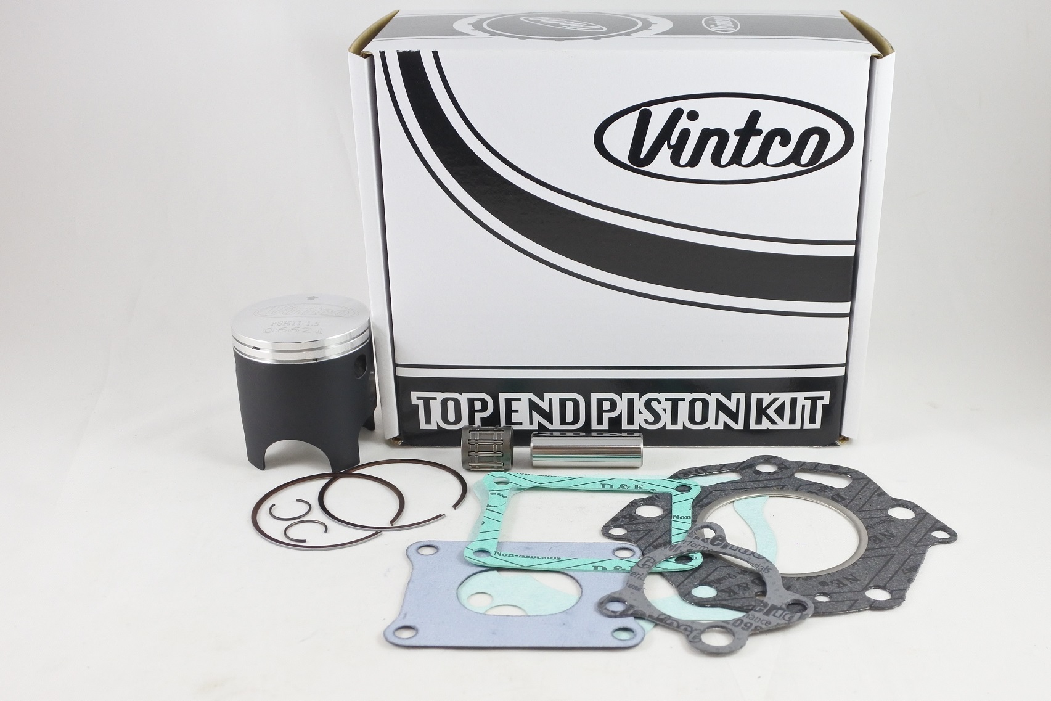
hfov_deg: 55.8
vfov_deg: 38.9
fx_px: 993
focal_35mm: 34
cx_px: 526
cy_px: 350
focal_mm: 12.8
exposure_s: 1/125
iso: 500
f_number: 4
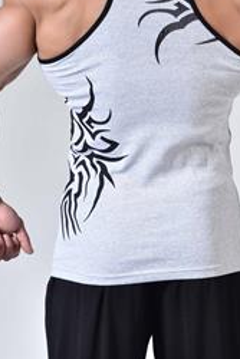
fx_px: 1708
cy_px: 103
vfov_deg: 12.0
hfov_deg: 8.0
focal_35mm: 171
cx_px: 149
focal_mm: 92
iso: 200
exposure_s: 1/100
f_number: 11
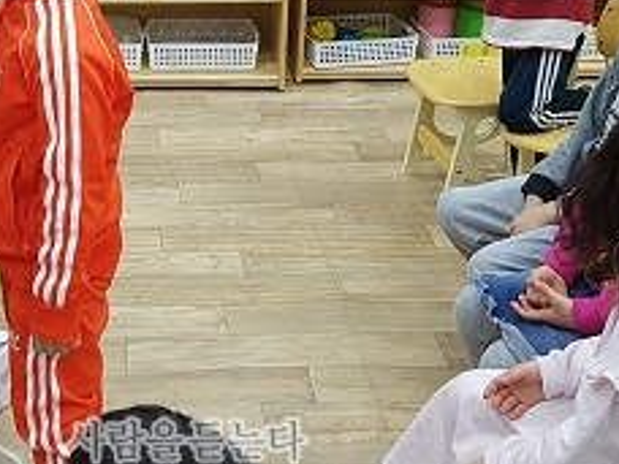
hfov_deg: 29.1
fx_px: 1180
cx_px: 179
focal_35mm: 66
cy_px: 12
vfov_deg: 21.6
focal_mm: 4.2
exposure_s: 1/40
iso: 160
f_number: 1.7
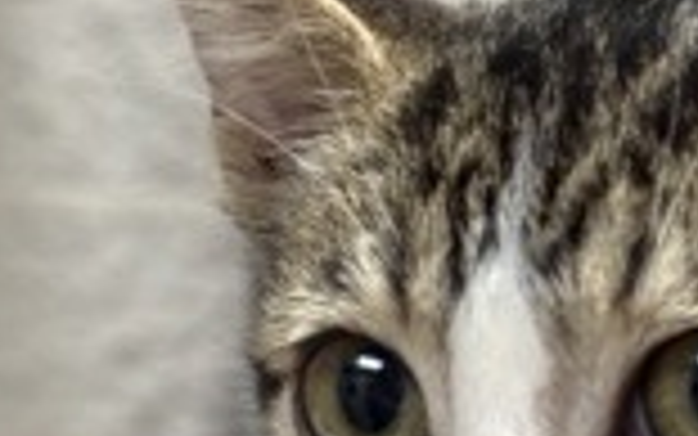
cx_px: 651
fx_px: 2626
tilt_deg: -4.5
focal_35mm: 138
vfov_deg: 9.5
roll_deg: -4.3
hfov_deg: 14.9
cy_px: 396
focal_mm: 6.76
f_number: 1.78
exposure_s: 1/75
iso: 80
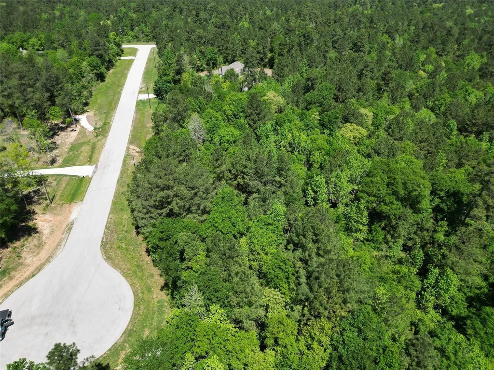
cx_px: 247
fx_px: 343
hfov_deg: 71.6
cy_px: 185
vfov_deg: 56.8
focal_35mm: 24
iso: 150
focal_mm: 6.72
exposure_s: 1/2500
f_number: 1.7
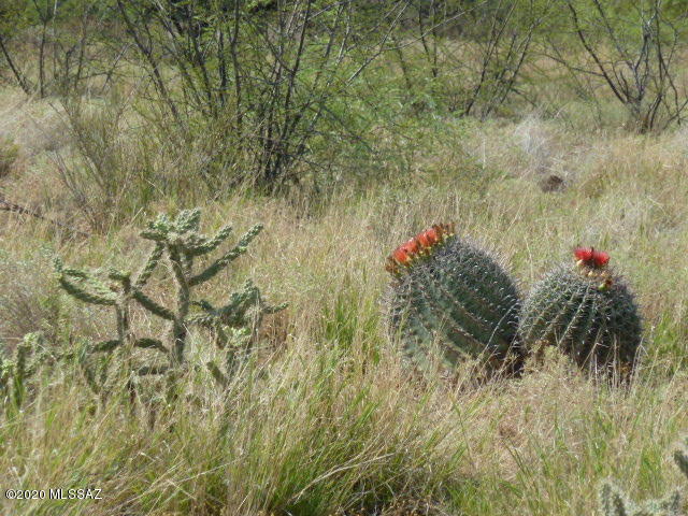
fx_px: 7950
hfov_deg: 5.0
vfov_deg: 3.7
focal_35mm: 400
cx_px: 344
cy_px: 258
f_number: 4.9
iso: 160
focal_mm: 49.2
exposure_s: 1/640
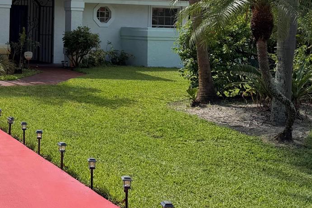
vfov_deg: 22.7
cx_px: -22
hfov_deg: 31.1
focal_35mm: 58
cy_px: 17
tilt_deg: +1.7
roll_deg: -0.8
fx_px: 503
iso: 100
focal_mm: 6.76
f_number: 1.78
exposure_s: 1/4405
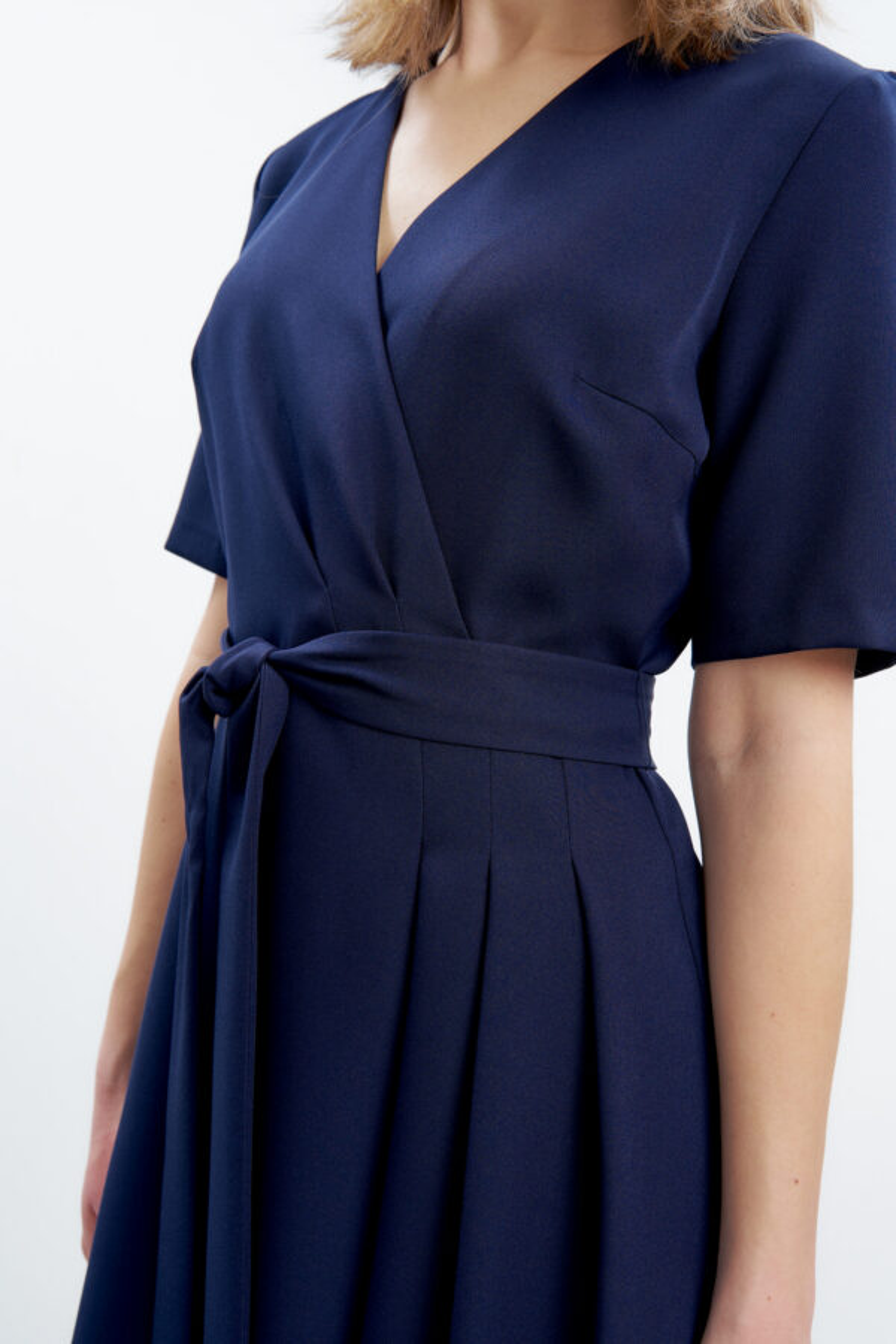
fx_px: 1493
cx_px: 448
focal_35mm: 40
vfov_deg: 48.5
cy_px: 672
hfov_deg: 33.4
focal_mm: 40
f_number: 13
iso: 100
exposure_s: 1/160
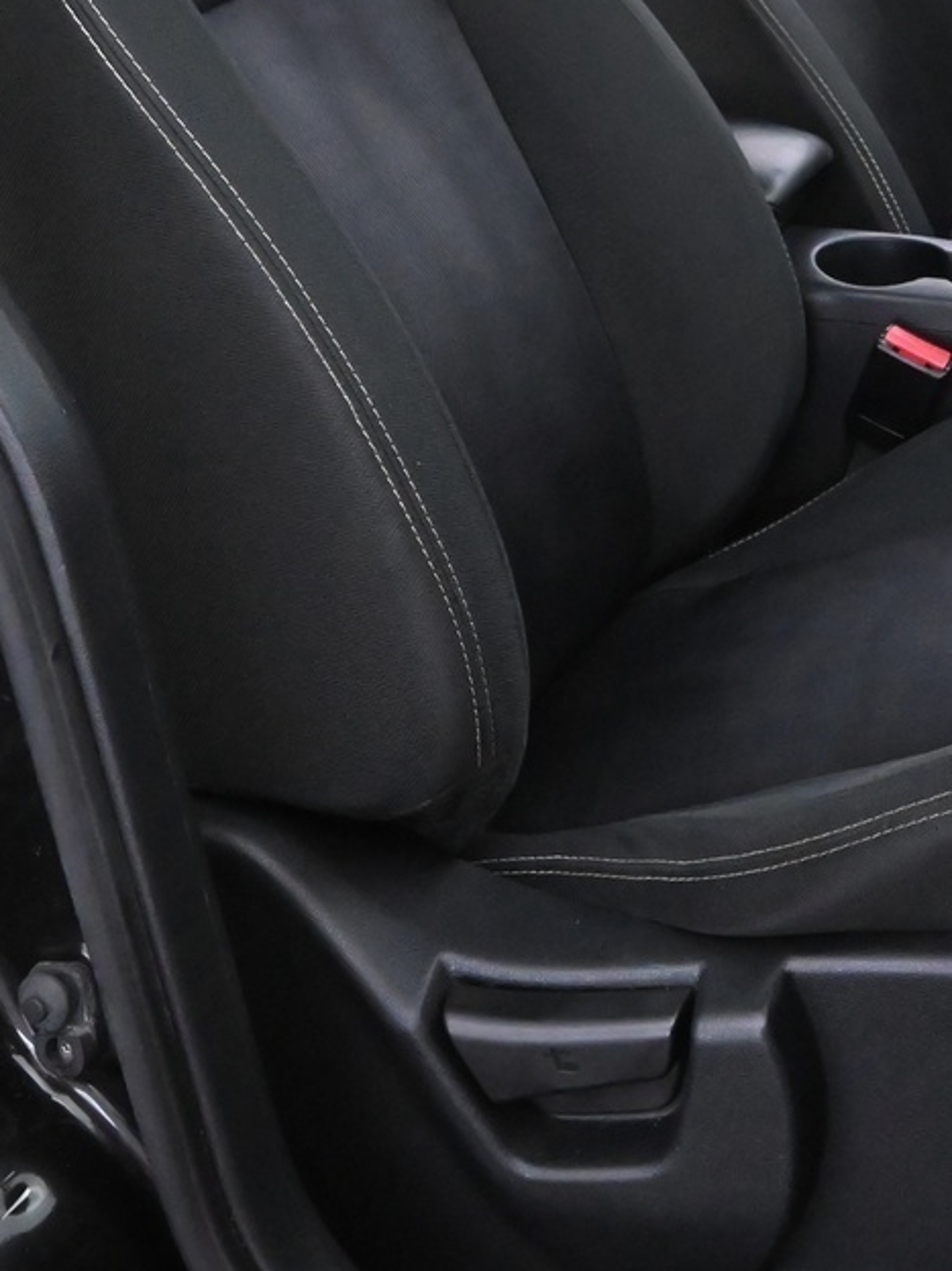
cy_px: 261
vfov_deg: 31.4
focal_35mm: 60
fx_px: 2201
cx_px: 979
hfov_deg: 23.3
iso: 6400
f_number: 5
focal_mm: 16
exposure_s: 1/30
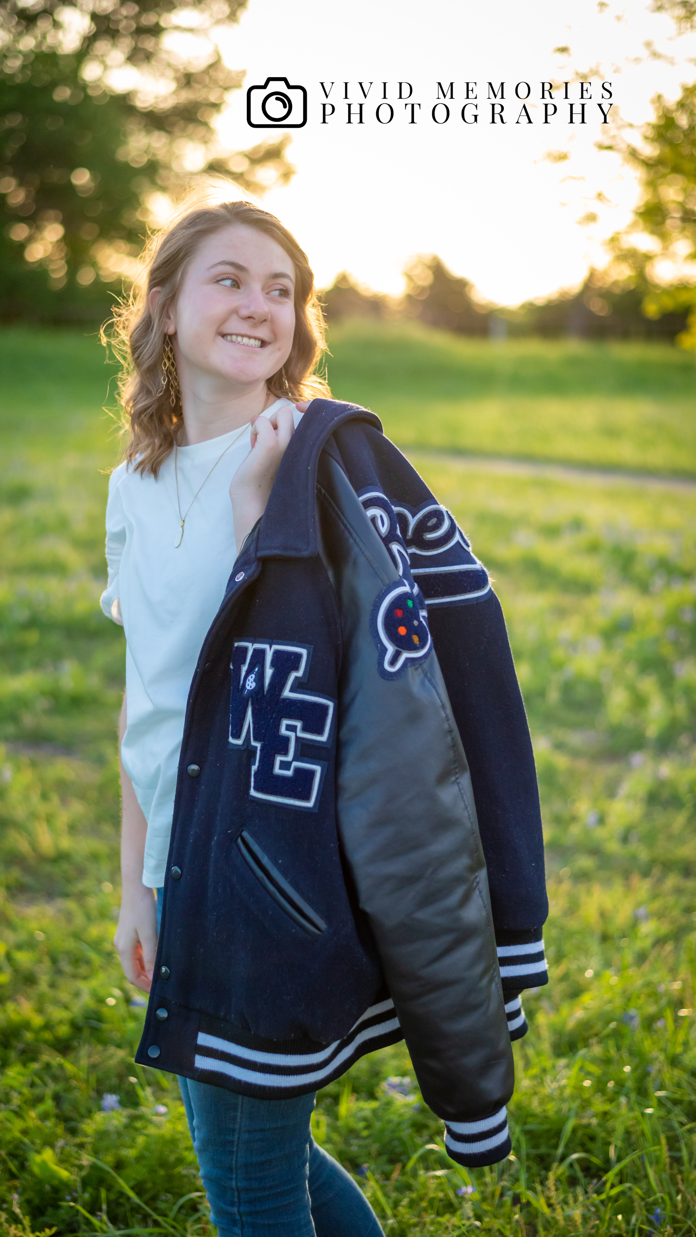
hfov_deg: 22.6
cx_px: 294
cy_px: 615
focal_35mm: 53
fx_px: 1739
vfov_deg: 39.2
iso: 1250
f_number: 2
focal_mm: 50
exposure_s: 1/6400
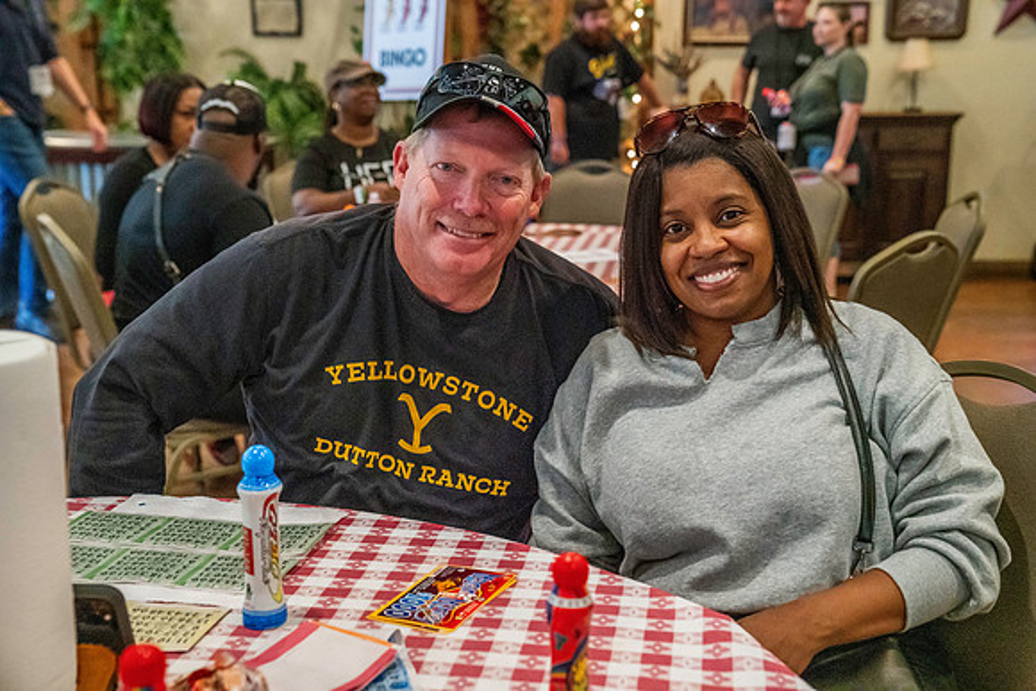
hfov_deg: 42.7
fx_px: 1324
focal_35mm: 46
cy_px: 346
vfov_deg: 29.3
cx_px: 518
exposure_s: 1/200
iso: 16000
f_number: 4
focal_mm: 46
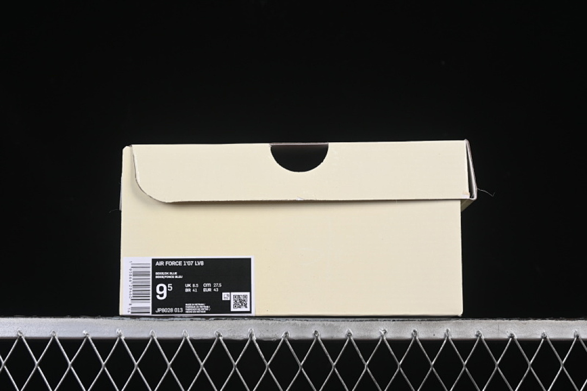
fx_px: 1223
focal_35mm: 75
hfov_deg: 27.0
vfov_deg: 18.2
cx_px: 294
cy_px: 196
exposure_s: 1/80
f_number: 8
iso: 160
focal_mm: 50
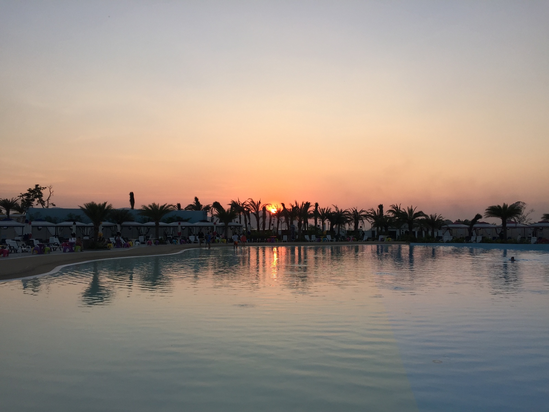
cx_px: 274
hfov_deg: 61.7
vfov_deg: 48.2
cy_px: 206
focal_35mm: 29
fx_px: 460
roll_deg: -0.5
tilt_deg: +2.4
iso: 32
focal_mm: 4.15
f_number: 2.2
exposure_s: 1/565
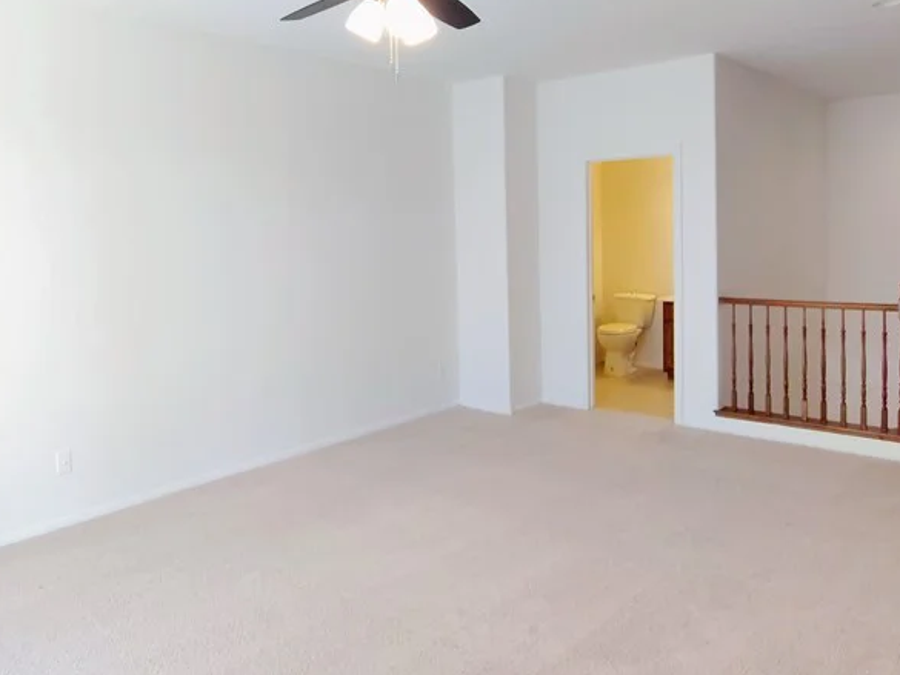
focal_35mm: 28
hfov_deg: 63.3
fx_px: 728
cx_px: 405
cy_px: 251
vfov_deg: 49.3
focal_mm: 2.13
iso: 183
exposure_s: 1/30
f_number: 2.2
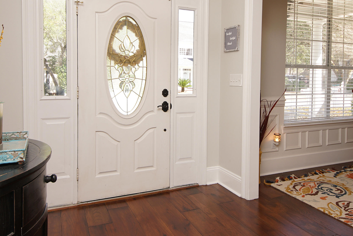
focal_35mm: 27
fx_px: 265
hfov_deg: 67.3
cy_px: 92
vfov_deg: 47.6
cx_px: 186
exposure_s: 1/60
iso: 125
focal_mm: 12
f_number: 4.5
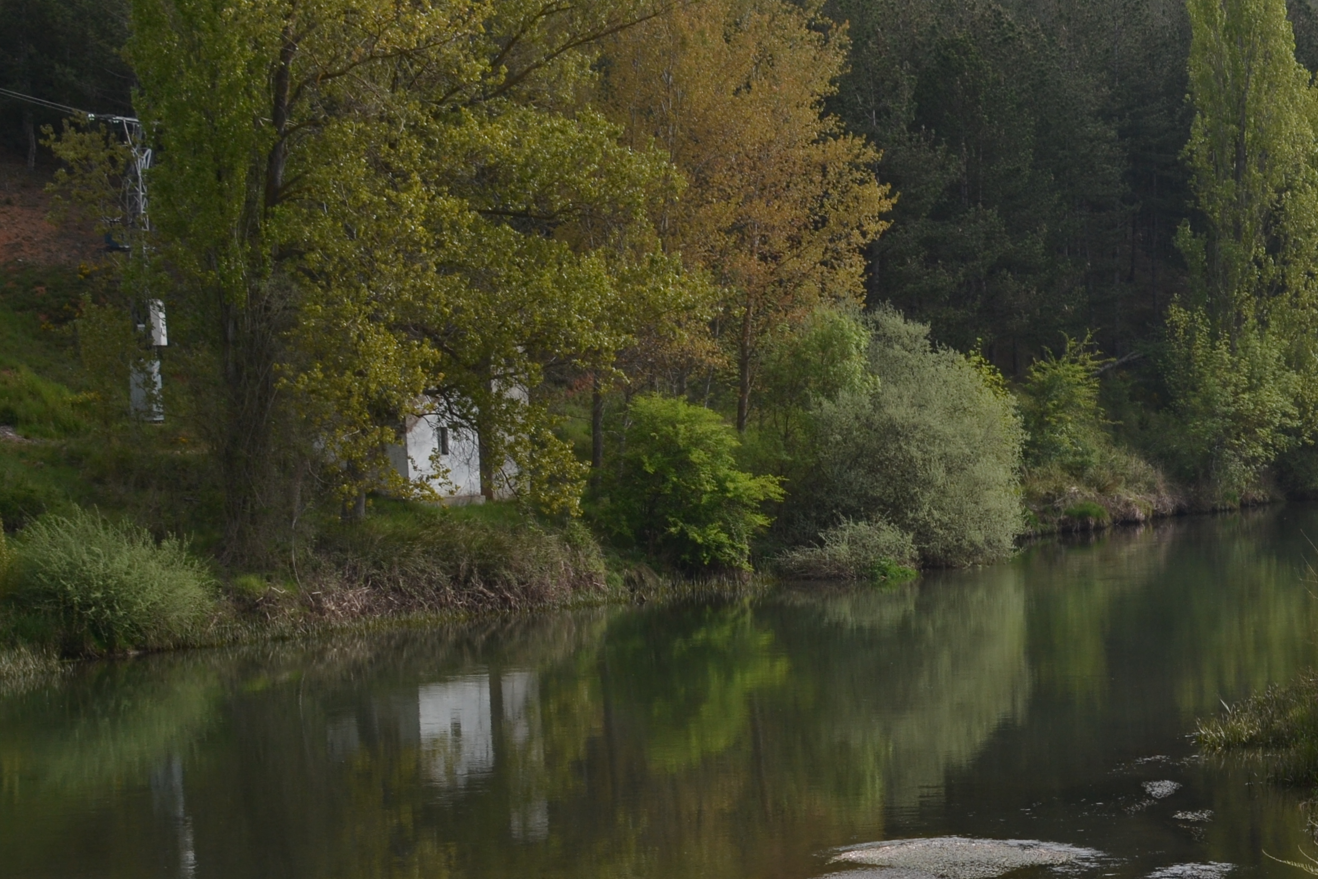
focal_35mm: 97
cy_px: 744
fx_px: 3548
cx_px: 1171
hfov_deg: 20.6
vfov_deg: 14.0
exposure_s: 1/250
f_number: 8
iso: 100
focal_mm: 35
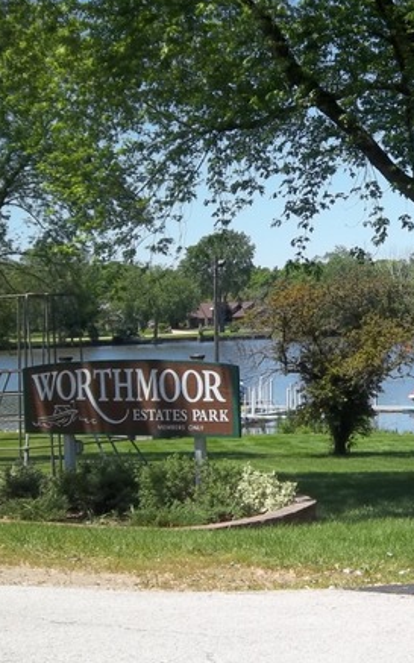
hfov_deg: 17.3
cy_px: 314
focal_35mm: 73
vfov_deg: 28.2
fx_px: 1318
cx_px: 455
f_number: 4.58
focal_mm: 8.3
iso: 64
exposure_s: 1/400
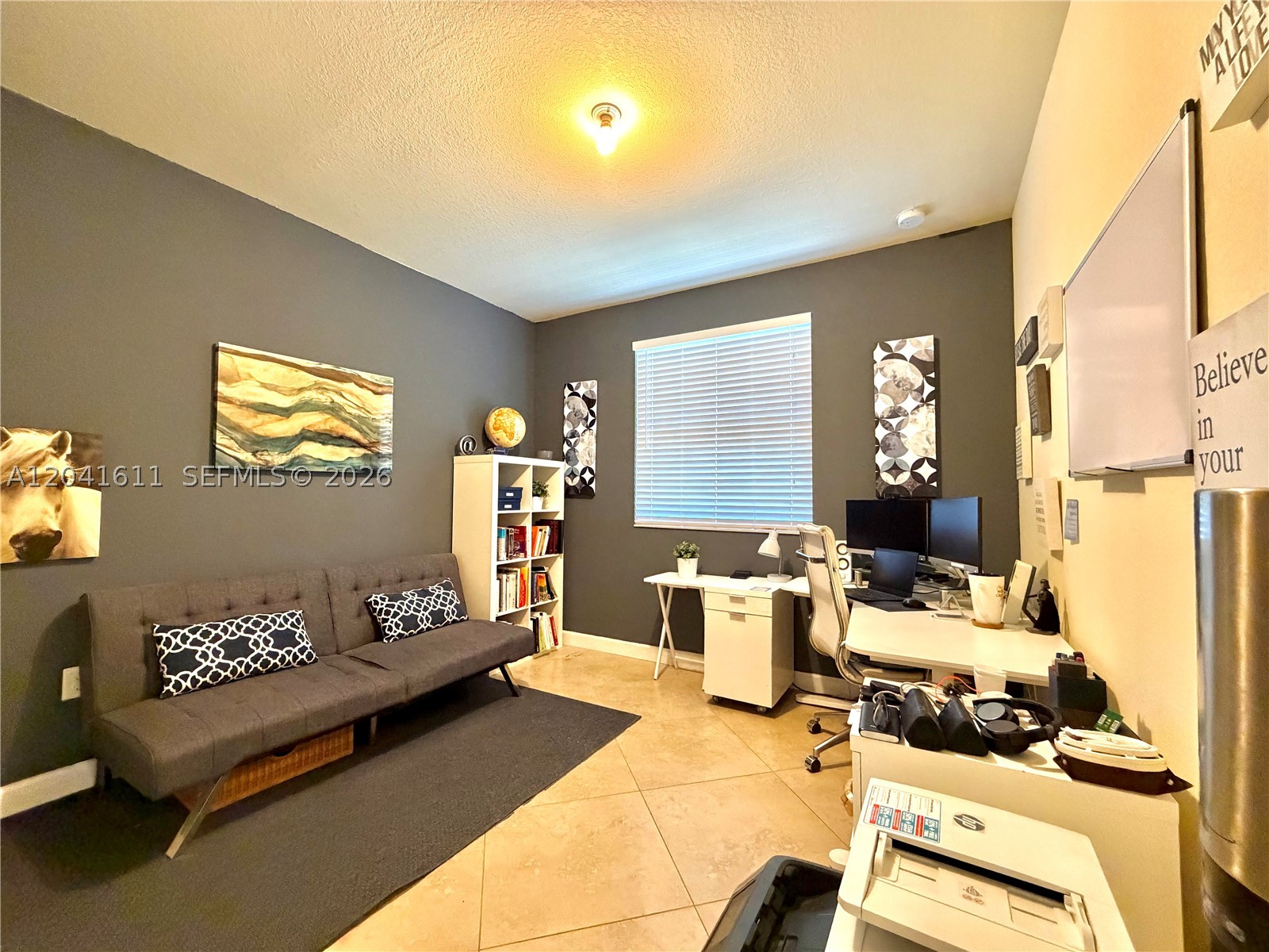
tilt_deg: +1.4
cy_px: 476
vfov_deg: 85.7
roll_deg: -0.2
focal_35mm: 14
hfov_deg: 102.1
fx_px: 513
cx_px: 634
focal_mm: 2.22
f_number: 2.2
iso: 640
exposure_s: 1/60
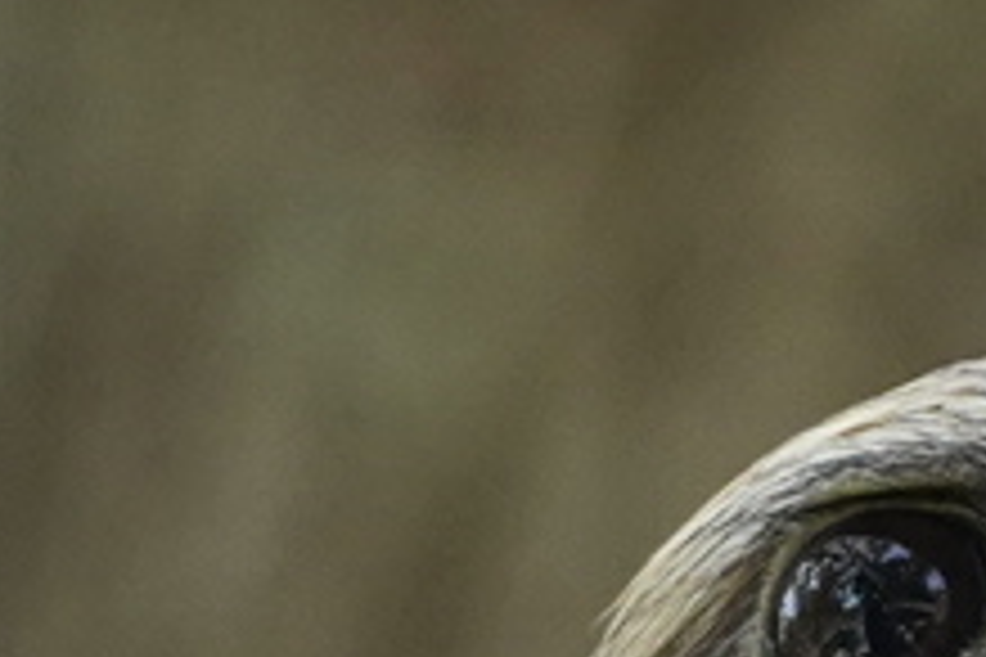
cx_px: 2125
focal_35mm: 3313
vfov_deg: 0.4
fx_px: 90732
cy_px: 1341
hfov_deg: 0.6
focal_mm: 299
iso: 1250
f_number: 6.3
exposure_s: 1/500
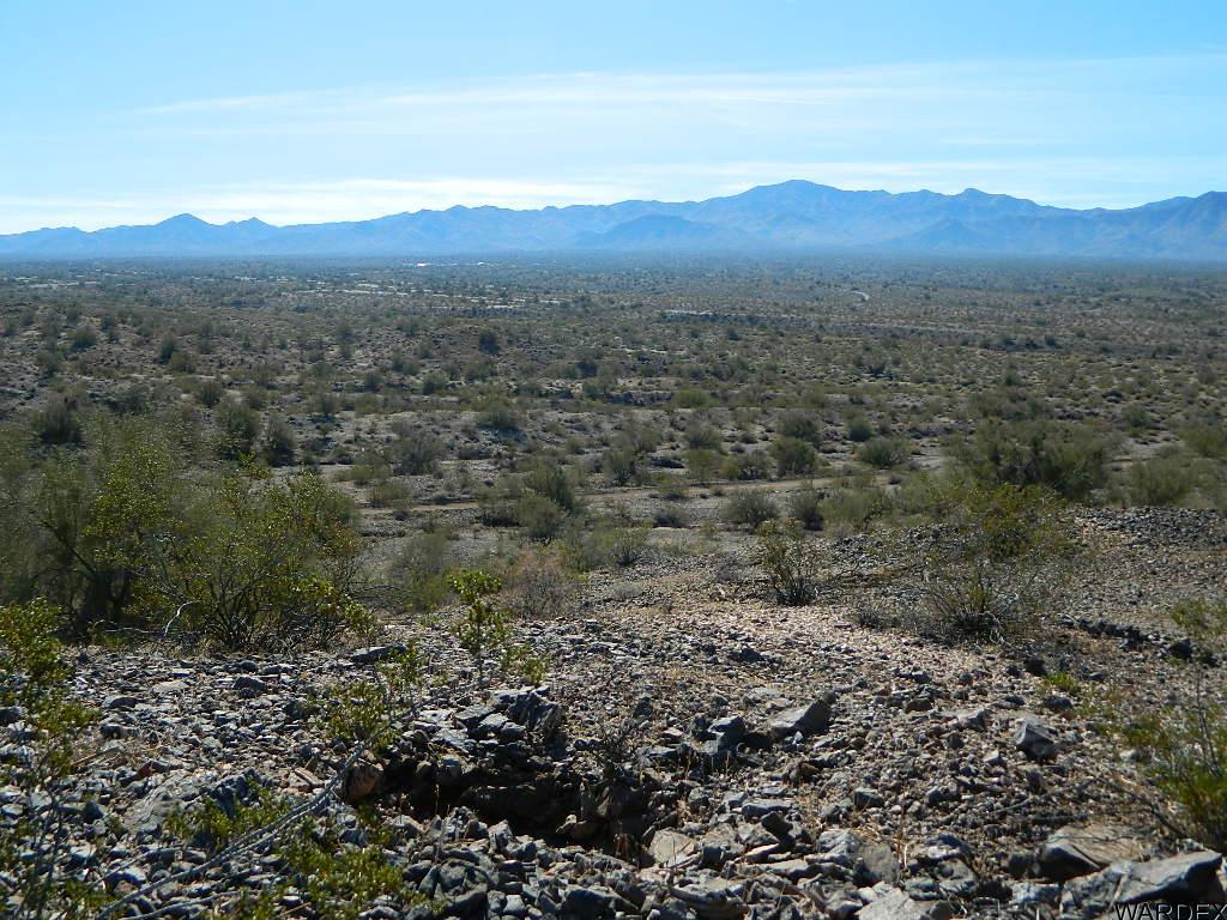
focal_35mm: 41
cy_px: 460
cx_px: 614
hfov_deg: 45.8
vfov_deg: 35.1
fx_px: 1453
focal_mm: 7.3
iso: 80
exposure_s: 1/1000
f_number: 3.5
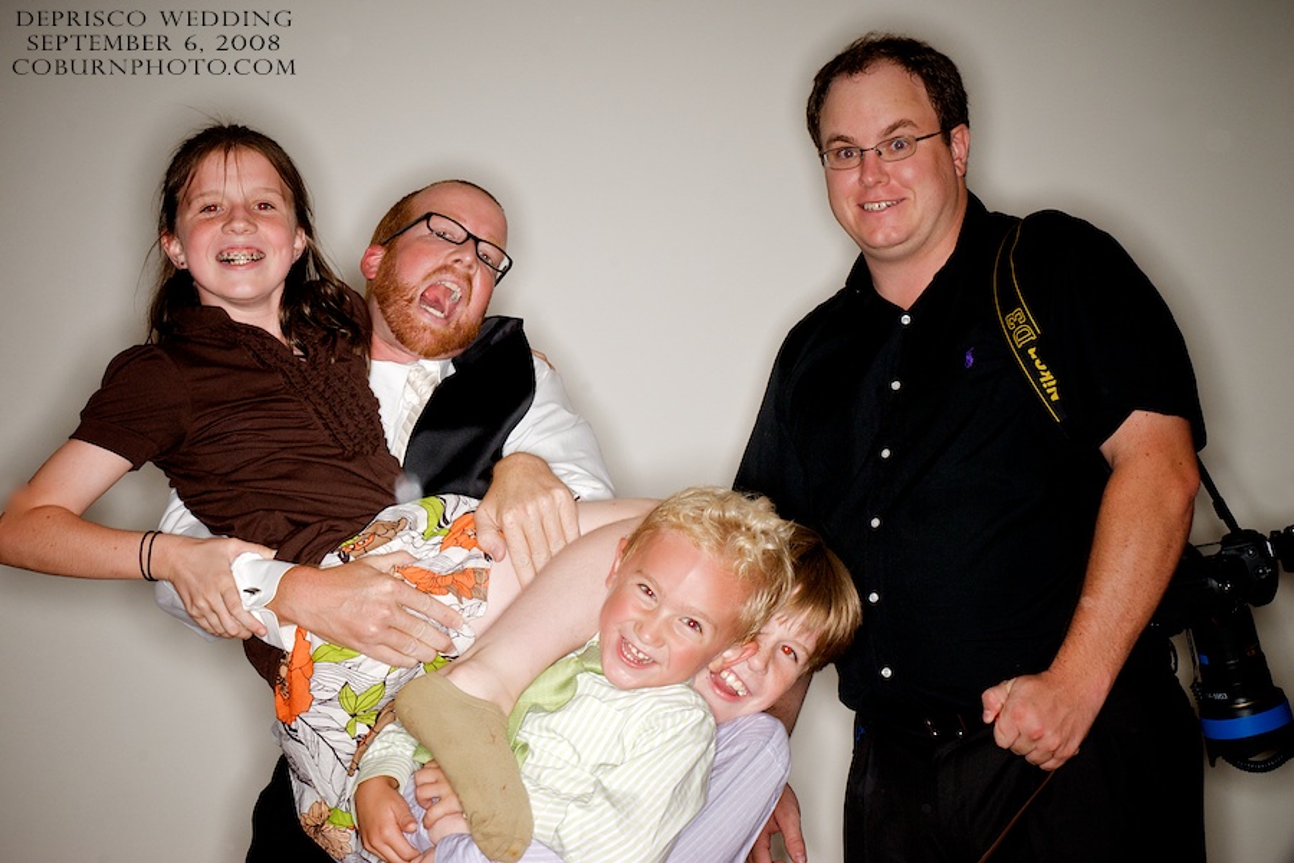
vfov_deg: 22.6
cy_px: 432
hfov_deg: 33.4
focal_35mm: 60
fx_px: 2156
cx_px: 647
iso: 200
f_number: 16
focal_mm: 40
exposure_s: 1/250
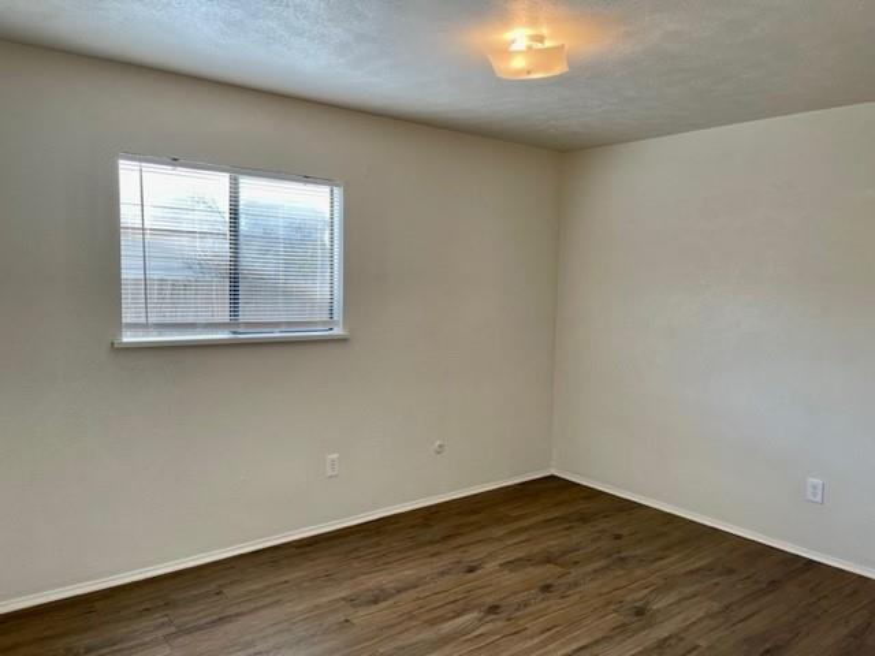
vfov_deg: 53.1
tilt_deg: -4.9
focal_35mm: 26
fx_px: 657
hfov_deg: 67.3
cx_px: 438
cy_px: 328
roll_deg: -1.3
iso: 40
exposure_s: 1/120
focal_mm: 5.1
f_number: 1.6
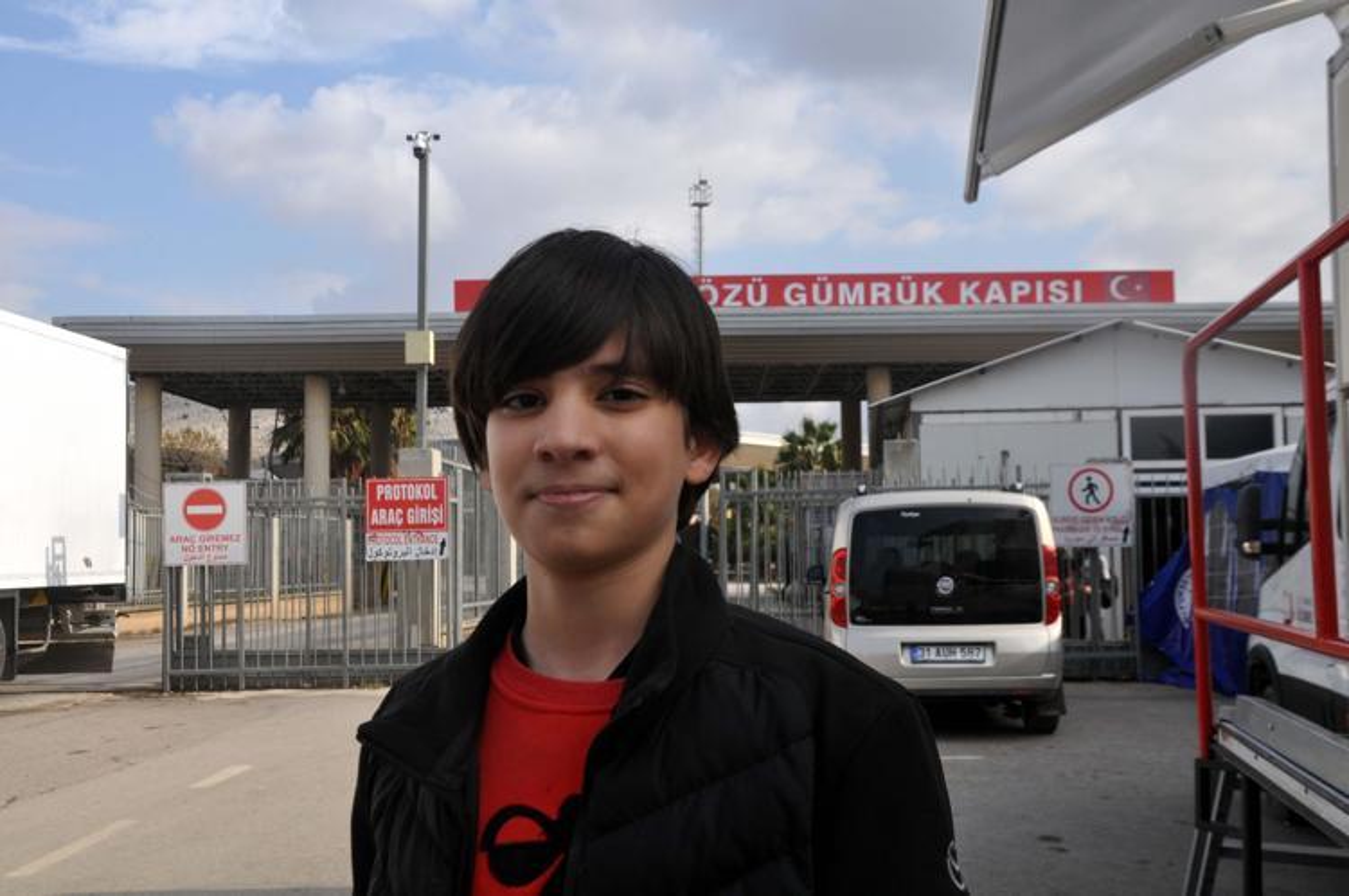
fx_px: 1460
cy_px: 448
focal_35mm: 39
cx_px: 674
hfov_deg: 49.6
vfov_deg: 34.1
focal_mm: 26
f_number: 10
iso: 400
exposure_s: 1/400
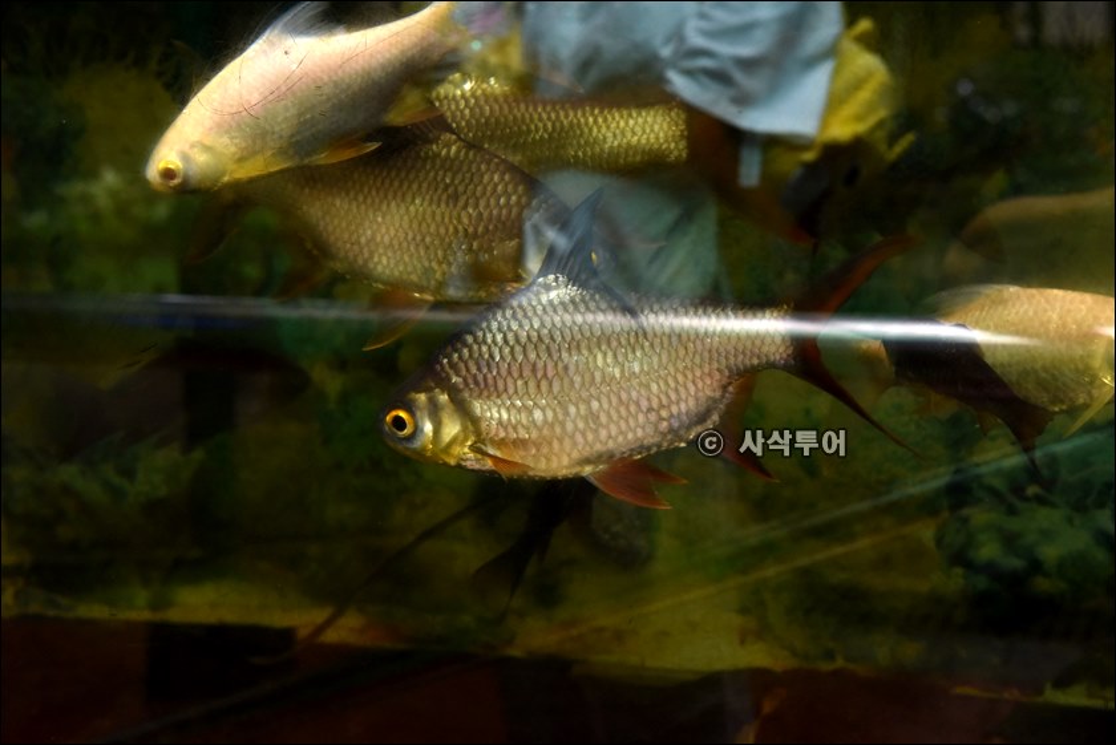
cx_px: 558
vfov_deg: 23.4
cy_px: 372
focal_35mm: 58
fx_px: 1799
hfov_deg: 34.5
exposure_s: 1/60
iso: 2000
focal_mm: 58
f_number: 9
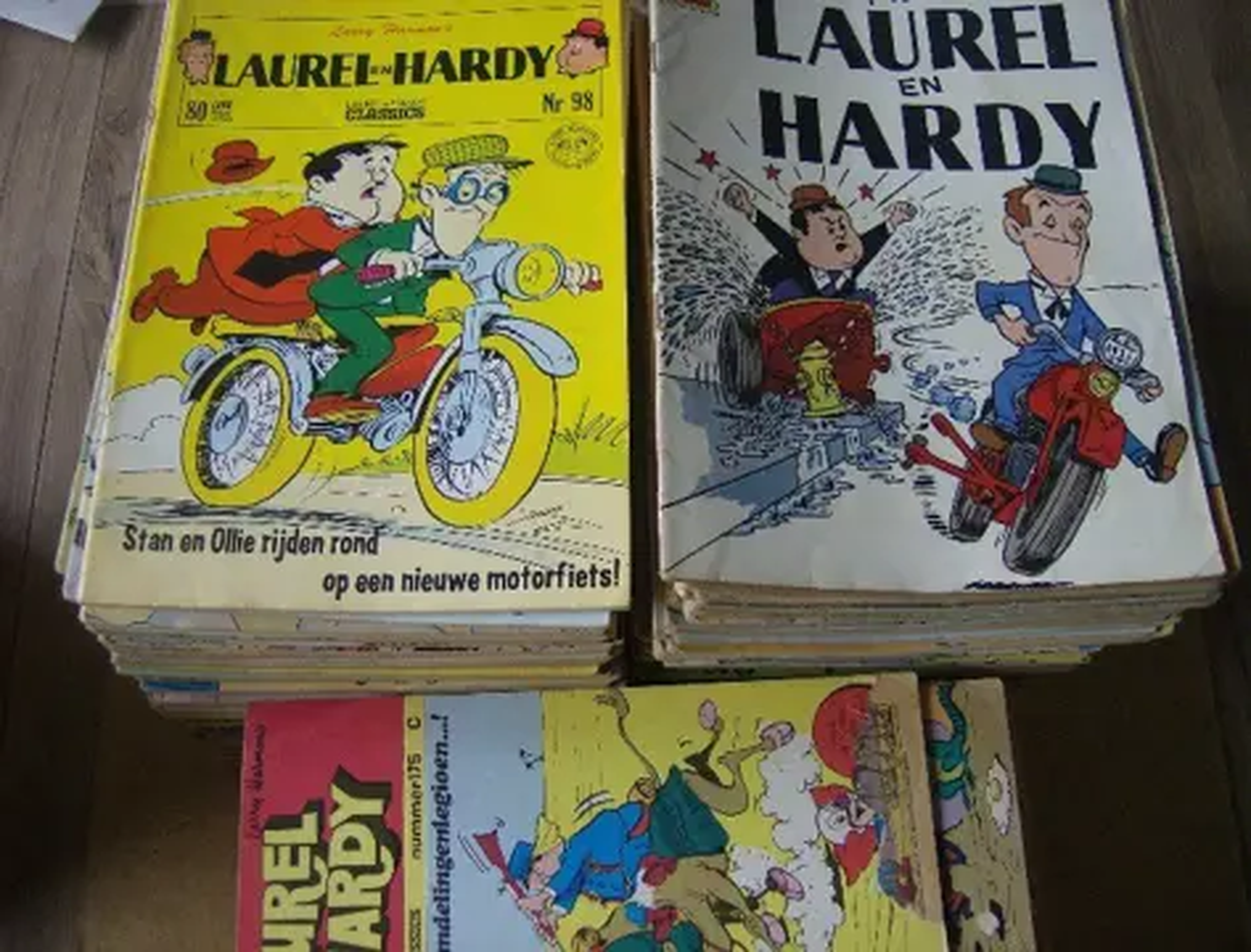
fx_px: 1308
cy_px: 476
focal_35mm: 36
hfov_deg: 51.1
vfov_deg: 40.0
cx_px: 626
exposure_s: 1/64
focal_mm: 6
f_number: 2.8
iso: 131
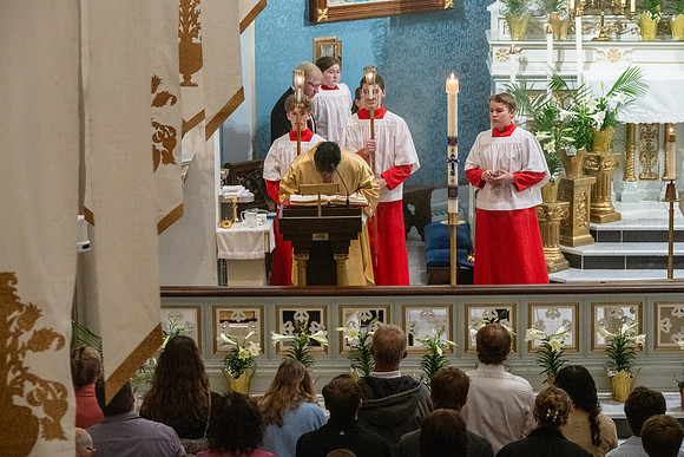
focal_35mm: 155
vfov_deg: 8.9
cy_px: 228
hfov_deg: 13.2
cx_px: 342
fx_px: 2946
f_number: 11
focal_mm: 155
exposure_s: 1/60
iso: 5000
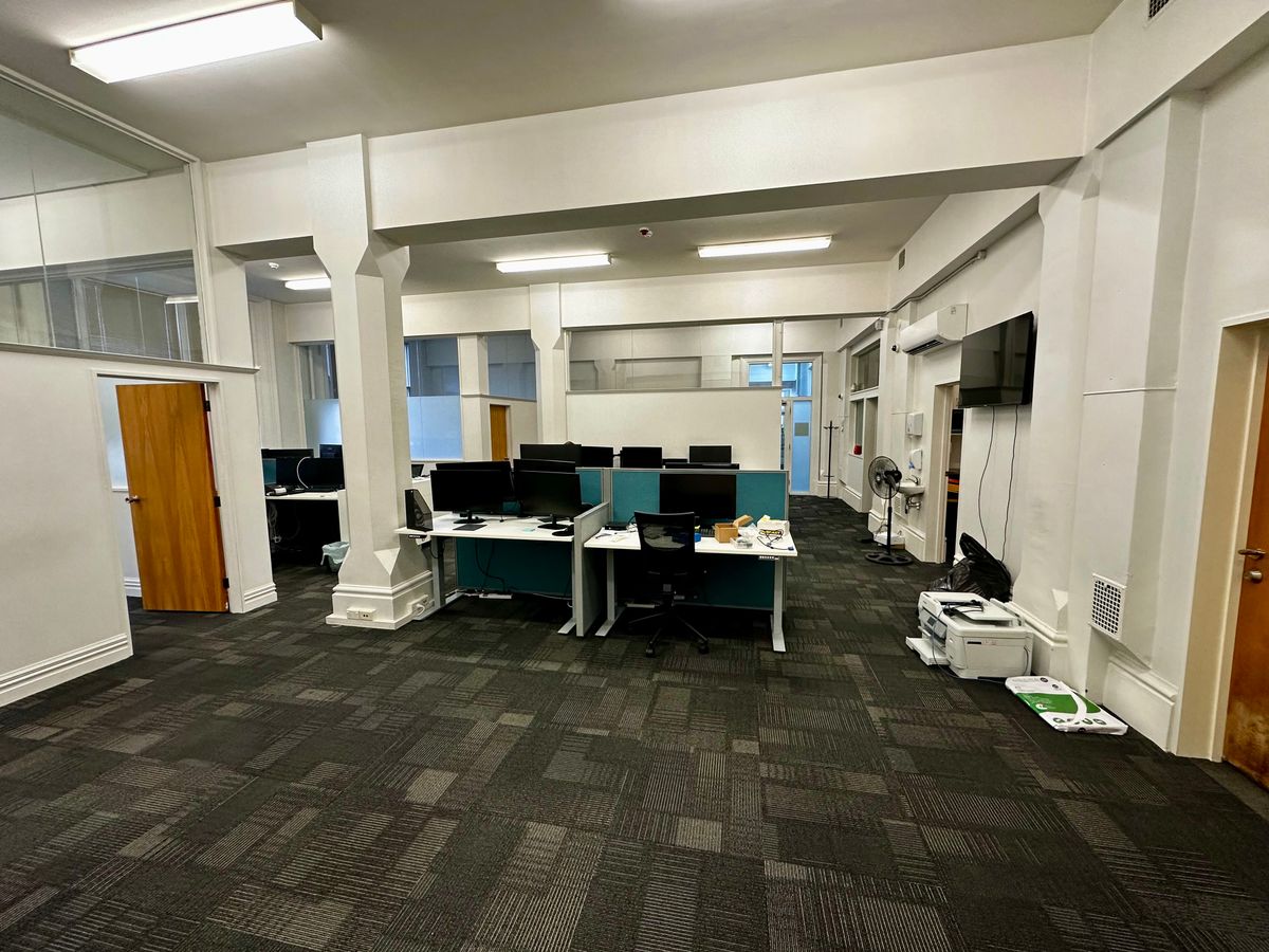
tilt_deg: -5.9
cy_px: 476
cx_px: 634
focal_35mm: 14
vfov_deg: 85.7
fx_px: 513
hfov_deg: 102.1
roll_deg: +1.0
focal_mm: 2.22
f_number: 2.2
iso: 160
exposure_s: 1/100
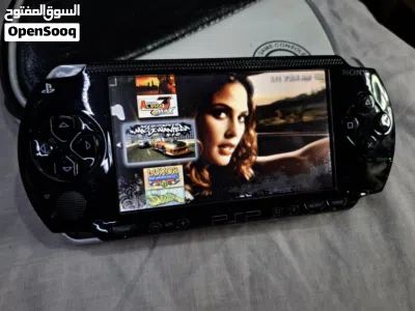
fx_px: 276
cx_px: 208
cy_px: 156
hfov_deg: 73.9
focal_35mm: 23
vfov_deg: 58.9
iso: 250
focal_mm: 5.54
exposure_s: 1/50
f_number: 1.8
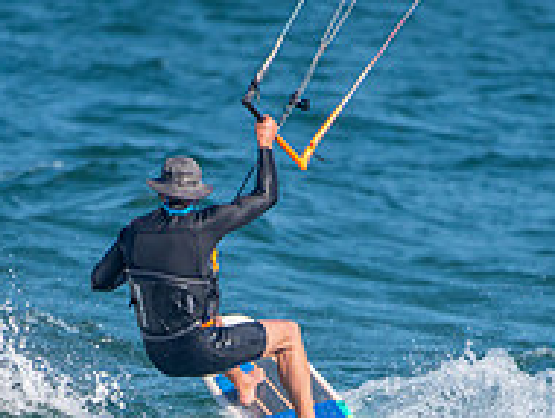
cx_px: 269
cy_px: 495
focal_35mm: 1466
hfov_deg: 1.4
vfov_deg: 1.0
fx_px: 23534
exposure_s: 1/4000
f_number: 5.6
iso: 560
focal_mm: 500
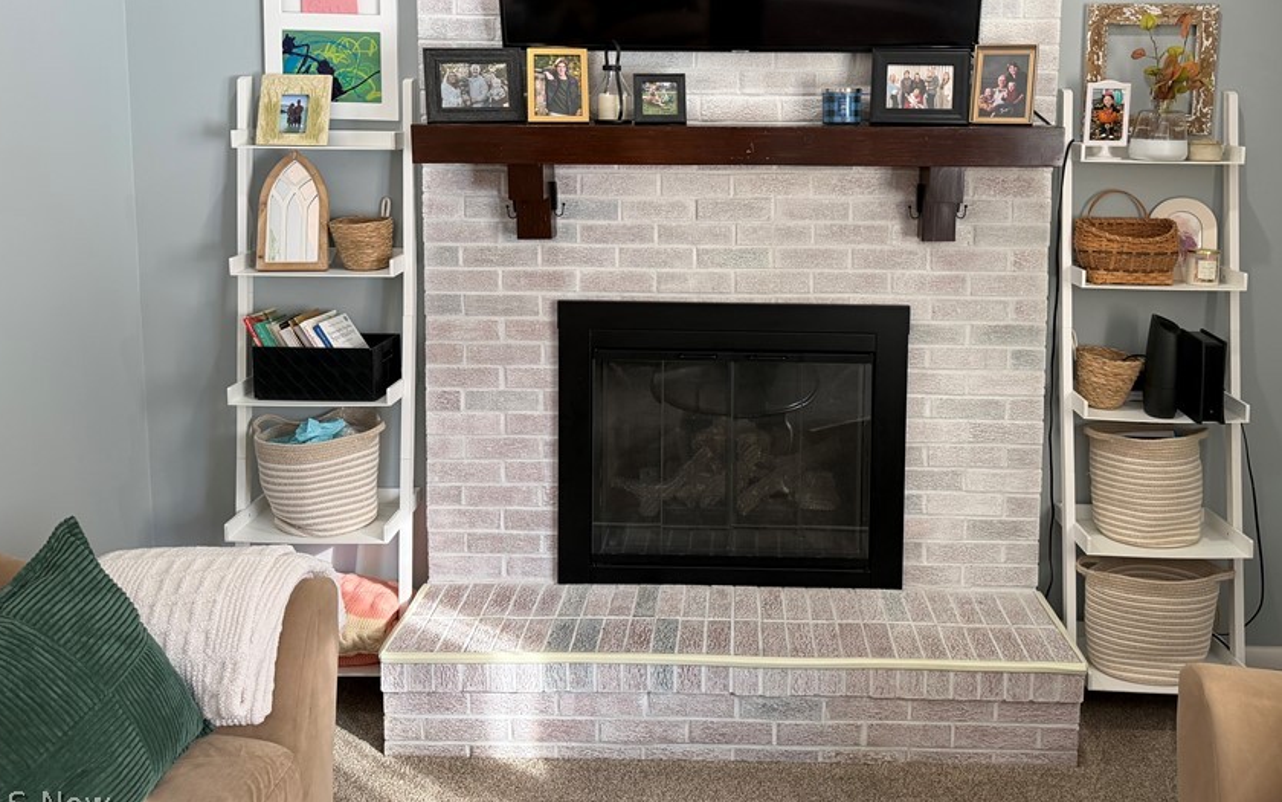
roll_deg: -0.6
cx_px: 734
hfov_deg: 61.0
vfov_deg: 39.9
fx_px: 1083
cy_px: 243
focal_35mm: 31
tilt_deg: -6.5
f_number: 1.78
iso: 200
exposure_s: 1/120
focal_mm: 6.76
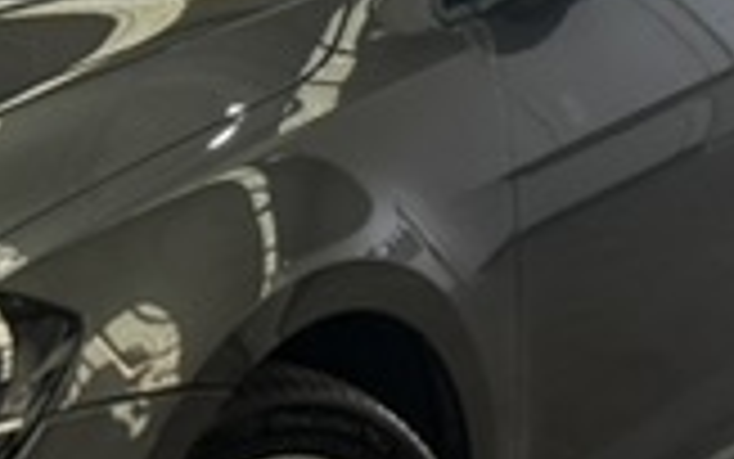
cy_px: 81
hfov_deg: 12.8
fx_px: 3202
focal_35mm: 160
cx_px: -81
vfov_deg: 8.2
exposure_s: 1/334
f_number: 1.78
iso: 80
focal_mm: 6.76
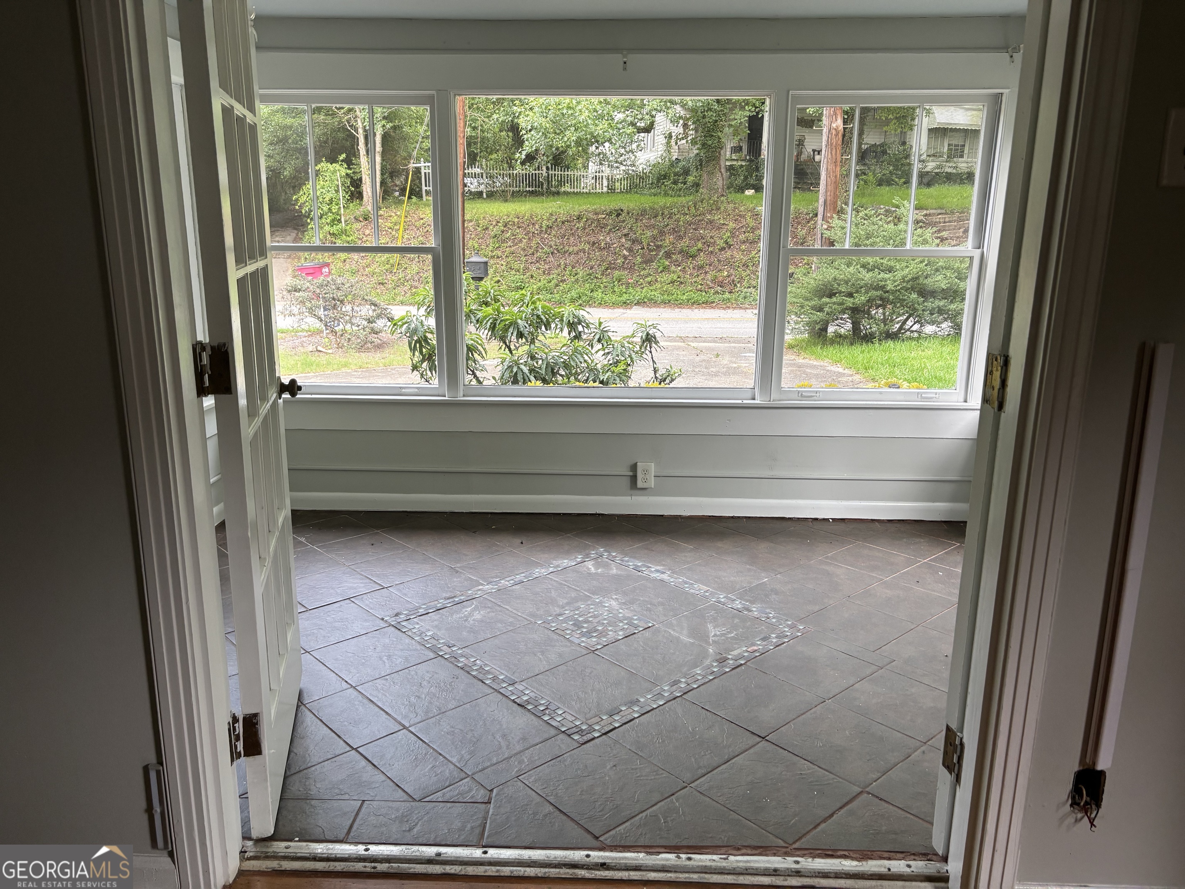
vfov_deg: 53.1
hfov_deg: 67.3
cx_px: 592
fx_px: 890
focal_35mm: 26
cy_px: 444
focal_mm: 5.96
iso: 125
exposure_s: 1/121
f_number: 1.6
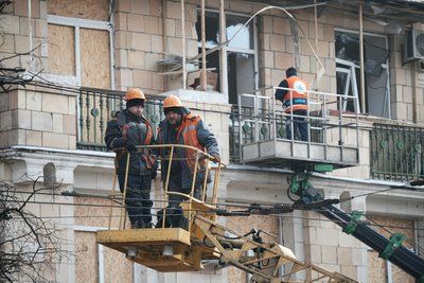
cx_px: 212
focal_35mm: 217
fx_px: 2557
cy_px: 142
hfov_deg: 9.5
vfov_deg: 6.3
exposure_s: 1/833
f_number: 5.6
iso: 200
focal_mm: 217
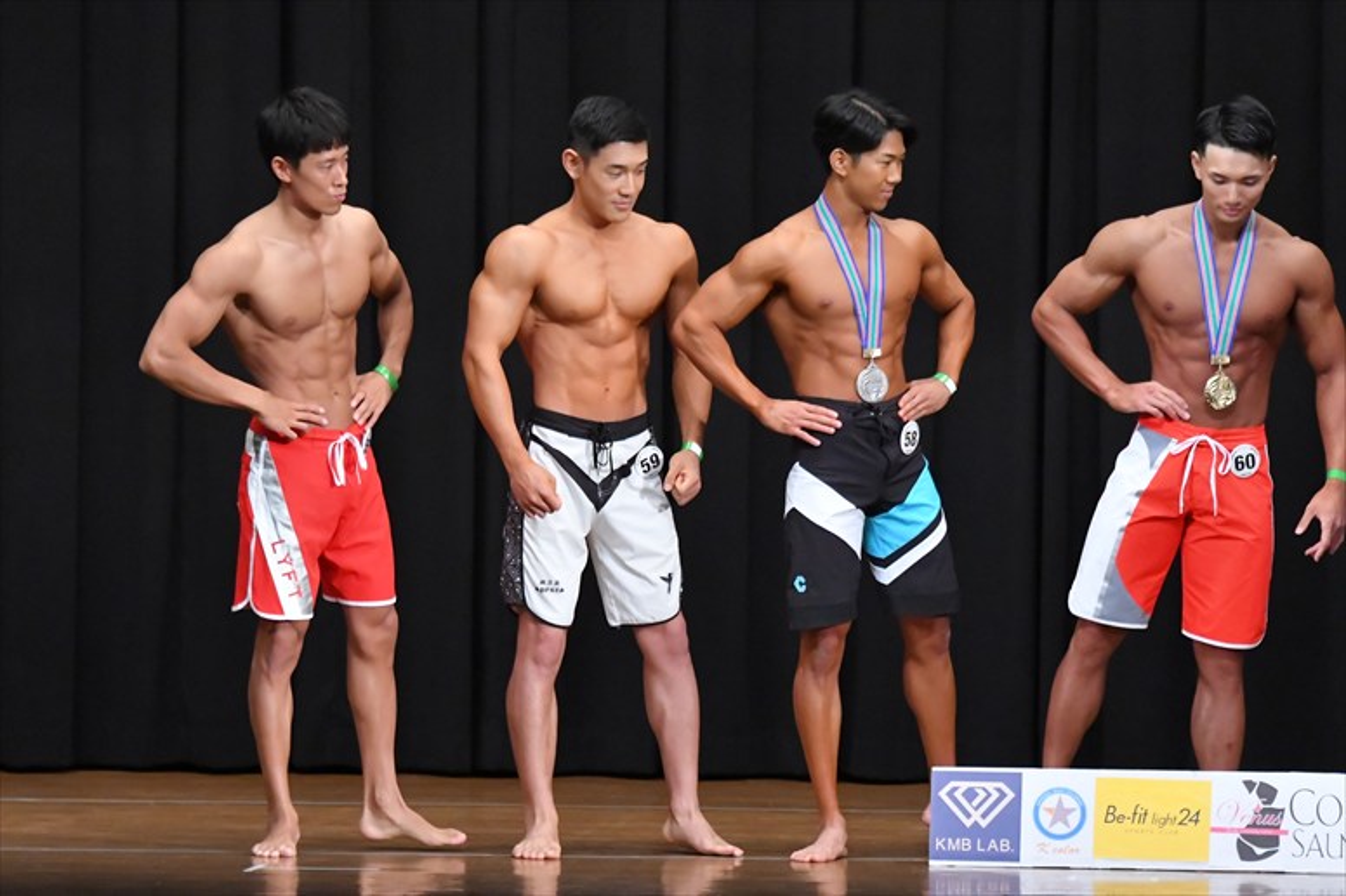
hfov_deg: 9.2
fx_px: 8409
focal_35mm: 225
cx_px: 673
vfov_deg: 6.1
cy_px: 448
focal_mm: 150
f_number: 5.6
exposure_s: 1/400
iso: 8000
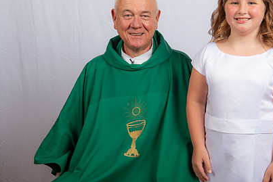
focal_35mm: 69
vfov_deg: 19.7
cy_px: 81
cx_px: 171
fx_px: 523
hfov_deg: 29.1
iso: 320
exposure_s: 1/200
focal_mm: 48
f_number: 8
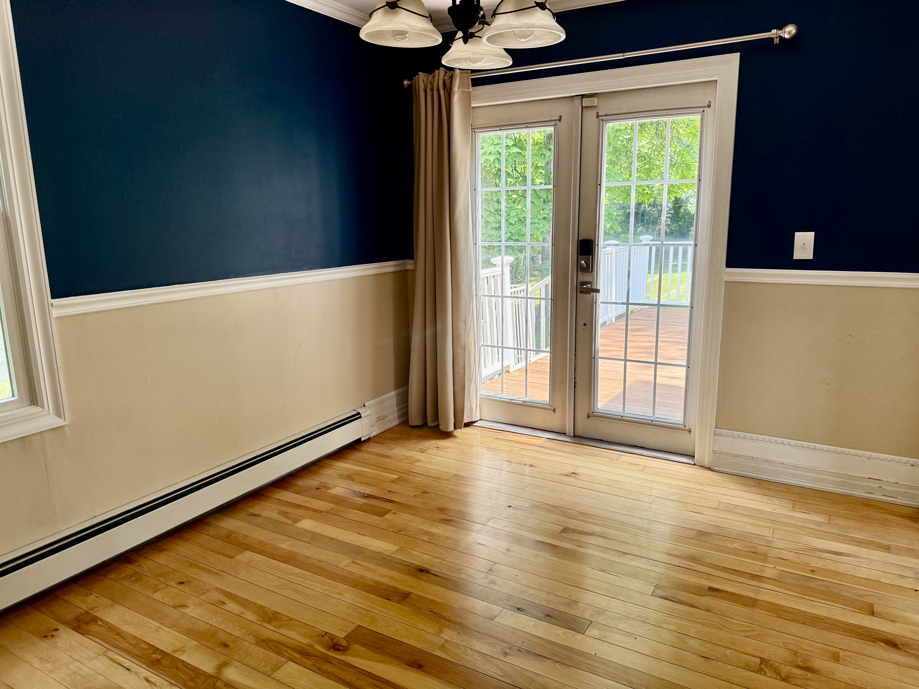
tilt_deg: -11.6
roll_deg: +0.9
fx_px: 637
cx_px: 460
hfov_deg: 71.6
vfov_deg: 56.8
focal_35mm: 24
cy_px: 344
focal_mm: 6.76
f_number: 1.78
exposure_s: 1/234
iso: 200
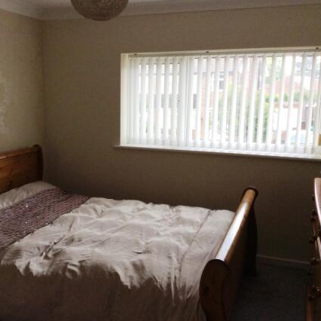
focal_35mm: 40
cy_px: 161
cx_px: 125
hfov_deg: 41.6
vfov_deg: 41.9
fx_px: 420
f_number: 2.4
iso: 50
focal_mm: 3.3
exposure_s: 1/60
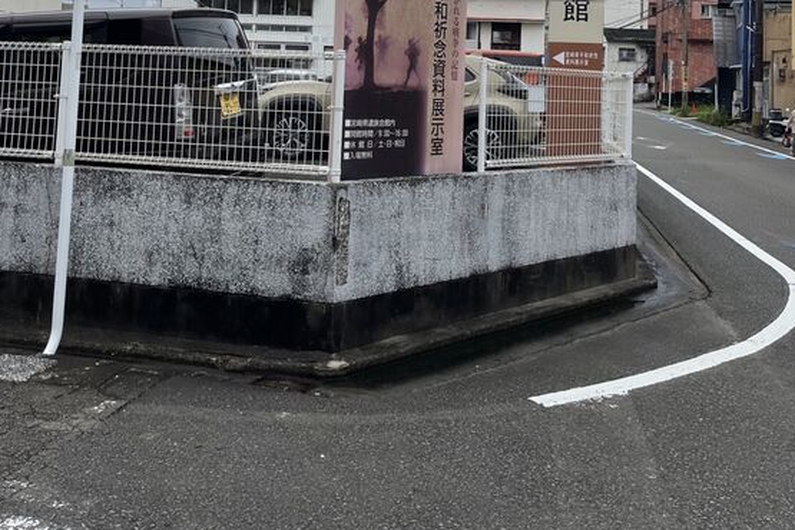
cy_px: 39
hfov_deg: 51.9
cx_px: 398
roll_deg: +0.9
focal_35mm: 37
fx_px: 817
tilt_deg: +2.4
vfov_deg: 33.7
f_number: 1.6
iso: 50
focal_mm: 5.1
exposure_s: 1/3413
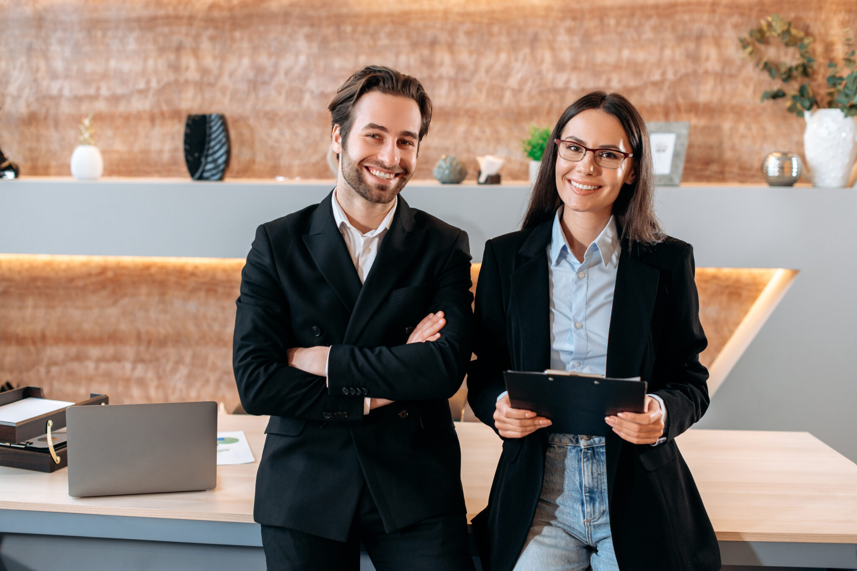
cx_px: 428
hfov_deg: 39.6
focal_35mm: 50
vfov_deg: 27.0
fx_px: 1190
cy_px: 286
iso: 400
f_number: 2.8
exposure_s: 1/125
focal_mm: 50
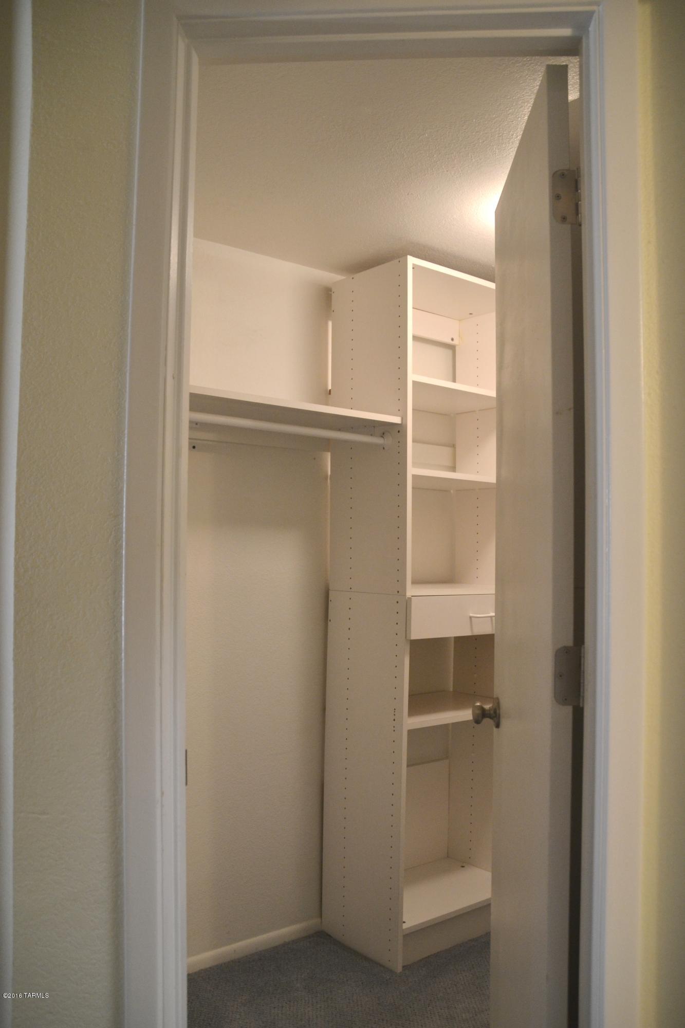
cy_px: 514
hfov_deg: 43.6
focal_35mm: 30
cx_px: 342
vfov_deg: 61.9
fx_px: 856
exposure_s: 1/60
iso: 720
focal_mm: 20
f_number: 3.5
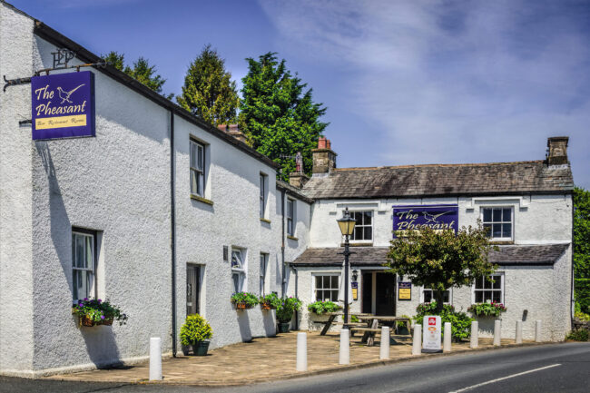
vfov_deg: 31.9
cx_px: 295
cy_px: 196
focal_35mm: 42
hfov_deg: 46.4
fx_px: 688
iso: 100
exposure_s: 1/200
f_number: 10
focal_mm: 28
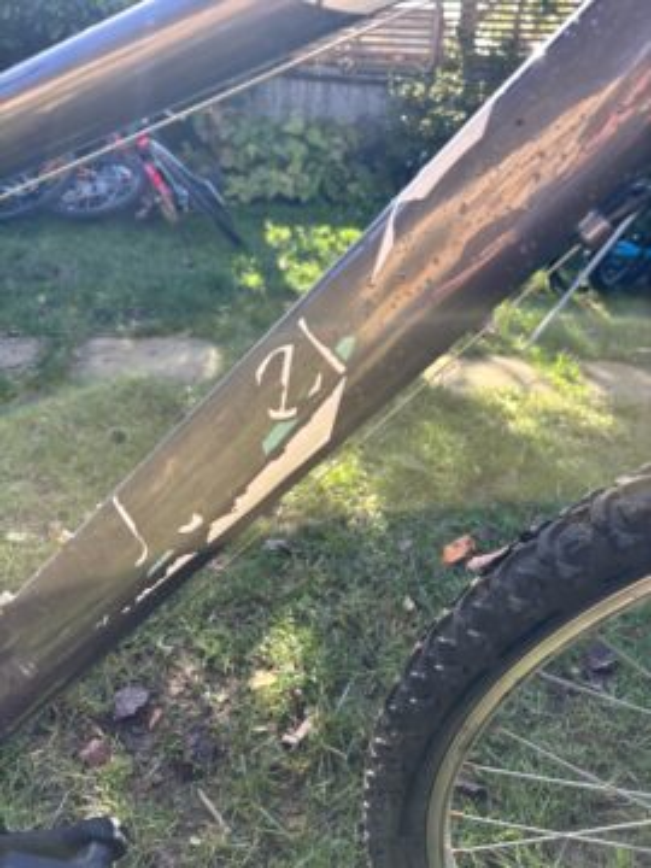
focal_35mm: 26
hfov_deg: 53.1
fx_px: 652
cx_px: 326
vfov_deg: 67.3
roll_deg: -1.0
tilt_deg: -25.2
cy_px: 434
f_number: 1.6
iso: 50
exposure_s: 1/325
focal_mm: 5.96
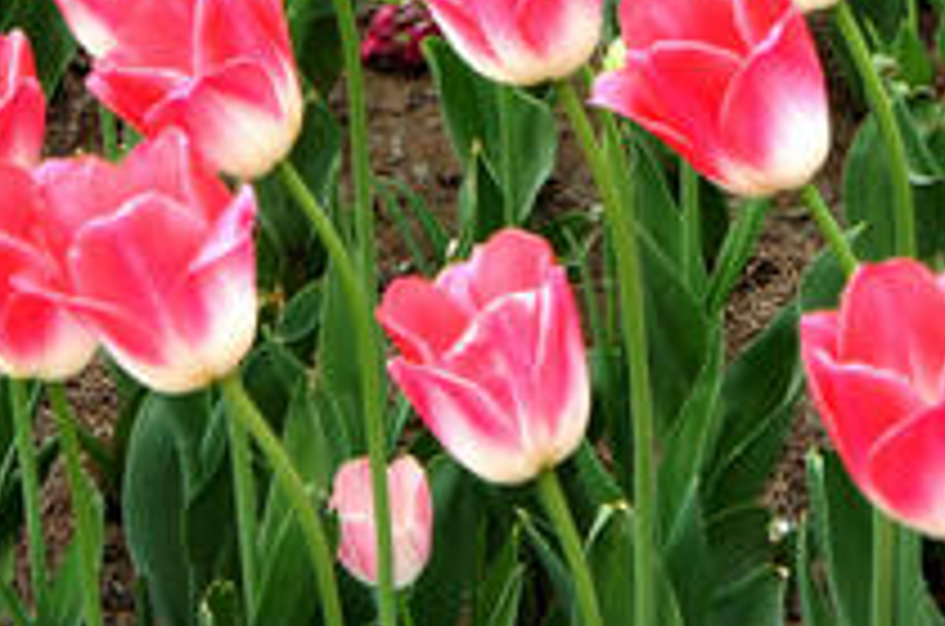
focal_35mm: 212
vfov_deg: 6.3
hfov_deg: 9.7
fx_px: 5550
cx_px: 693
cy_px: -563
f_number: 5.6
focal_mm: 37
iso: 200
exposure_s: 1/80
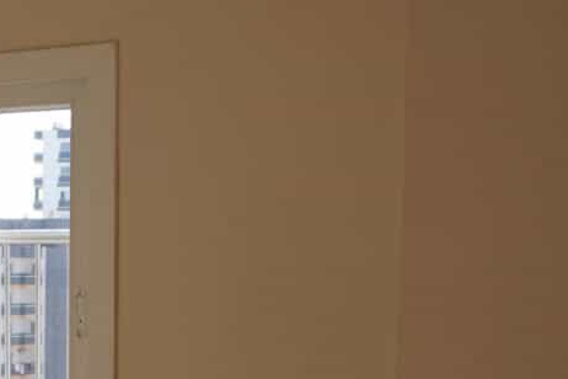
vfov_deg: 14.3
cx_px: -48
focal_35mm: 93
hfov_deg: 20.9
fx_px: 1467
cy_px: 446
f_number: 5
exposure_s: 1/250
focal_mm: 21
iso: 100
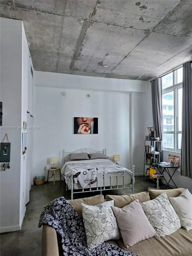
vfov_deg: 73.9
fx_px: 170
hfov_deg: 58.9
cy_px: 128
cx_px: 96
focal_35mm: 23
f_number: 1.7
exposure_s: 1/180
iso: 80
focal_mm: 6.3
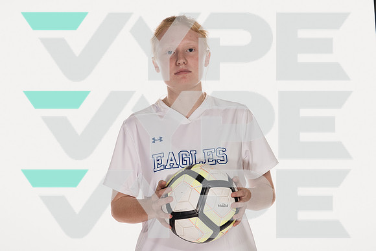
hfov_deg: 30.2
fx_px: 696
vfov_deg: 20.4
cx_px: 186
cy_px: 123
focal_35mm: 67
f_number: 5.6
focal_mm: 61
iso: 400
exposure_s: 1/250
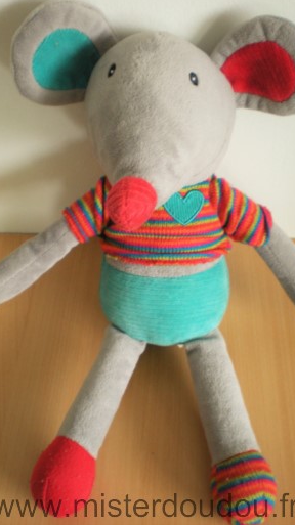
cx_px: 144
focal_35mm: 42
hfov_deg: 28.3
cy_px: 260
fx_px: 585
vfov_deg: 48.4
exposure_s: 1/17.6
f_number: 3.1
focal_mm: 6.3
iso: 200
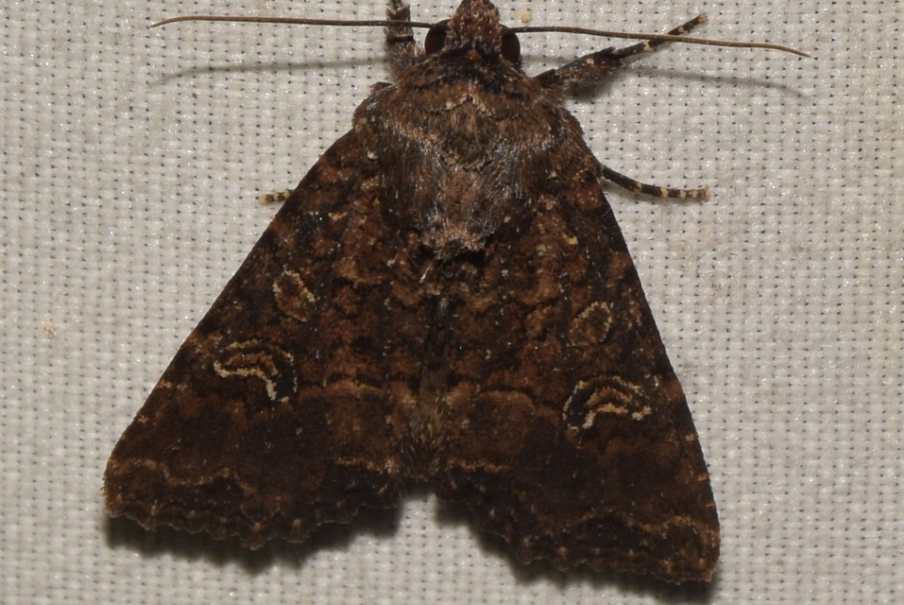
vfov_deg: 6.6
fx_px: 5278
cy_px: 302
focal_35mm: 210
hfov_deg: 9.8
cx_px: 452
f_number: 14
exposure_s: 1/160
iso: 200
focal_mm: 140
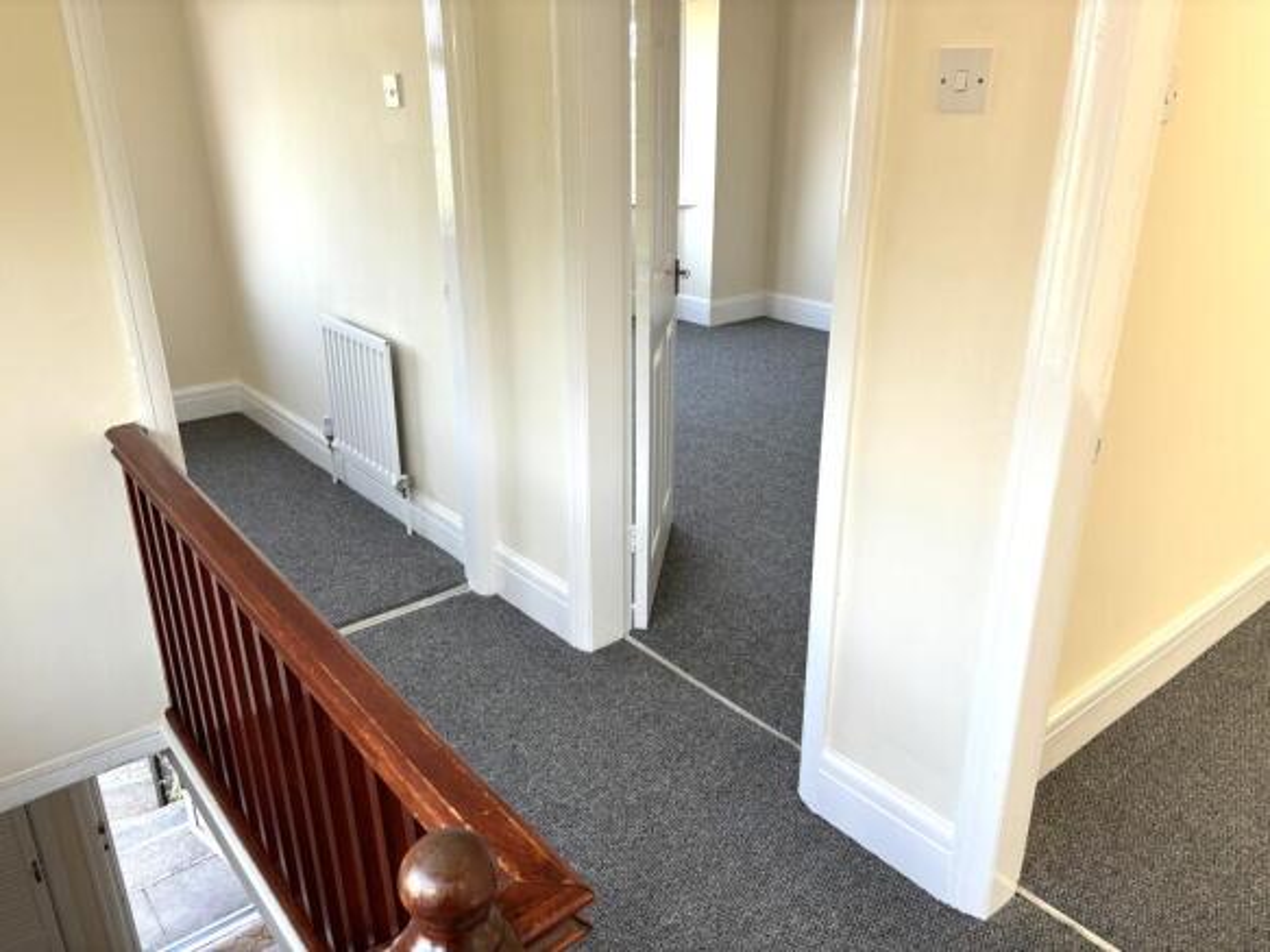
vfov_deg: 53.0
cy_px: 476
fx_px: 954
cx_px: 635
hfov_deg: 67.3
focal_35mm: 26
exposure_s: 1/121
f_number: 1.6
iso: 50
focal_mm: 5.96
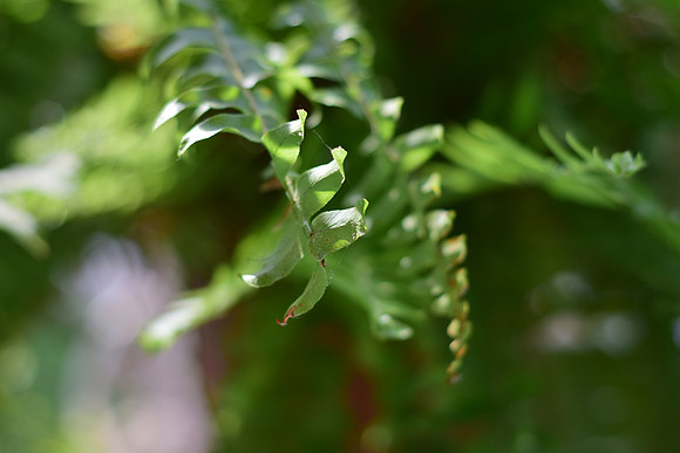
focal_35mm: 75
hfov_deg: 27.0
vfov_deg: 18.2
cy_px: 226
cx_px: 340
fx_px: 1417
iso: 100
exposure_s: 1/250
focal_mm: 50
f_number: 2.8
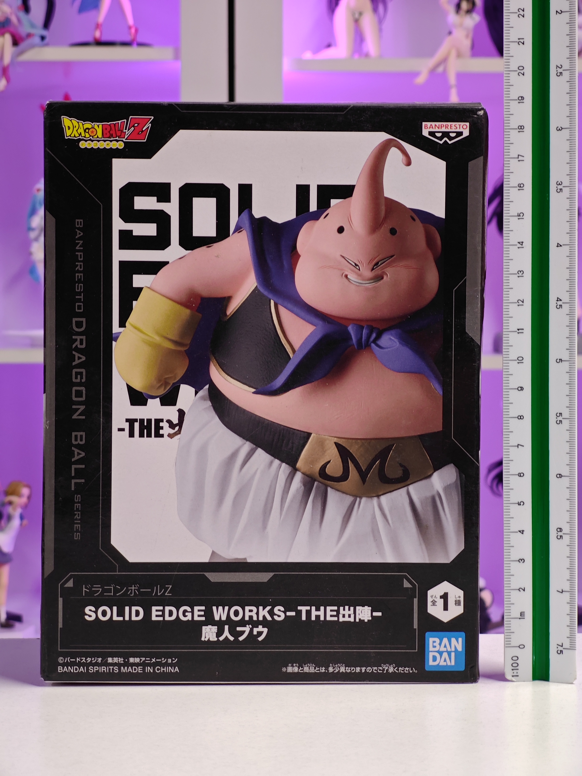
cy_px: 388
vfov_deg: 24.4
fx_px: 1793
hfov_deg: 18.4
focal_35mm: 80
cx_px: 291
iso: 400
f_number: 2.4
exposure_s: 1/15.6
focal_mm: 7.48
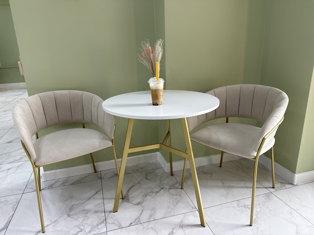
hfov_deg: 71.6
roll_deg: +2.5
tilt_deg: -17.1
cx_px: 157
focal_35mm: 24
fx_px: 218
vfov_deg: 56.8
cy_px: 118
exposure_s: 1/100
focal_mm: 6.76
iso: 100
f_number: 1.78
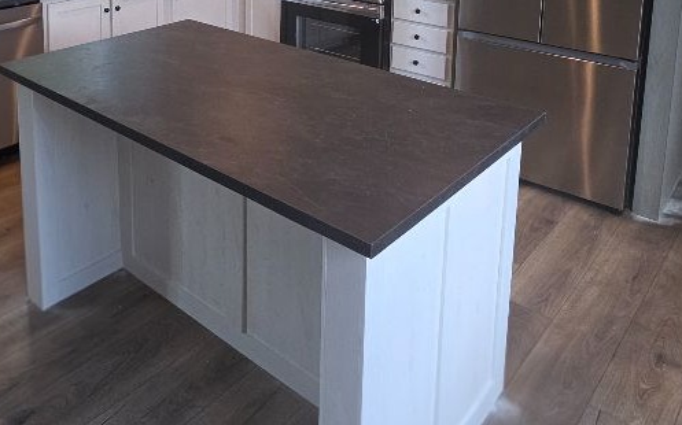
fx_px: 594
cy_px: -56
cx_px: 197
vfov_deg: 33.6
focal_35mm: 32
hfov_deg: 57.5
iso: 32
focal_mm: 2.2
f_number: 1.9
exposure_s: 1/60.2
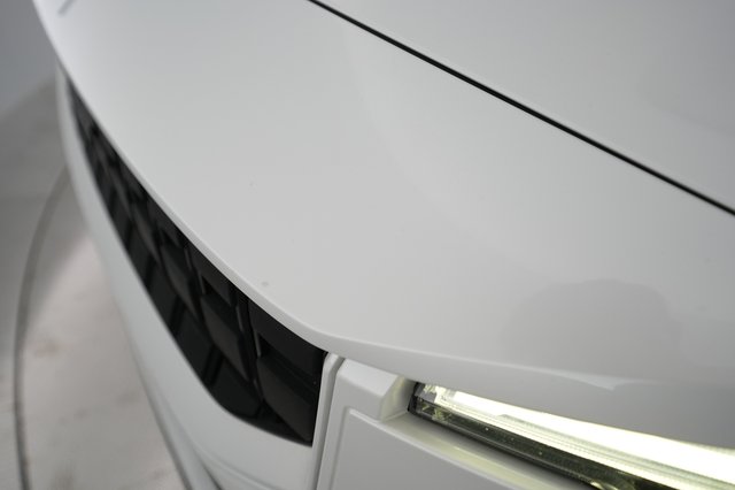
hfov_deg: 65.5
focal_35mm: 28
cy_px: 245
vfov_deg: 46.4
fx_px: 571
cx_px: 368
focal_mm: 28
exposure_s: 1/100
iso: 800
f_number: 4.5
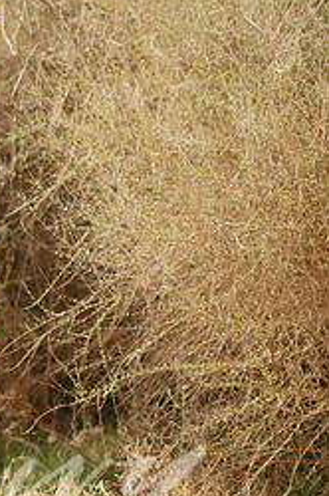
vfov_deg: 9.8
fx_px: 2887
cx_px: -207
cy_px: 228
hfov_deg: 6.4
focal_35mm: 210
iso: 100
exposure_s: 1/4000
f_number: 2
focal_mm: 85
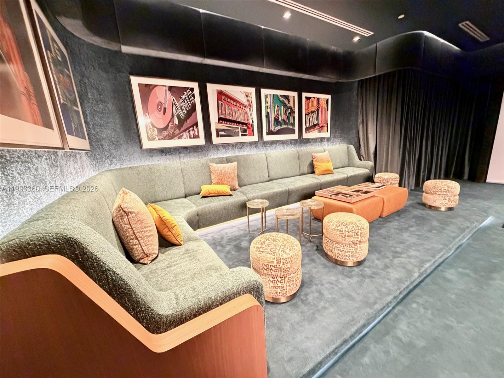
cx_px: 252
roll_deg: +4.7
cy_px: 189
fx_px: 204
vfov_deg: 85.7
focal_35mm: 14
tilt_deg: -11.6
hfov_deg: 102.1
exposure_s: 1/60
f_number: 2.2
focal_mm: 2.22
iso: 800
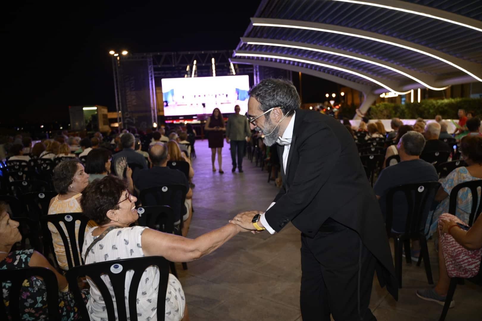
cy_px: 160
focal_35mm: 28
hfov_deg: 65.5
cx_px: 241
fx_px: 375
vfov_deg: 46.4
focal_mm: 28
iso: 2500
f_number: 2.8
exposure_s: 1/200
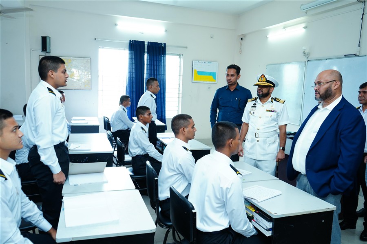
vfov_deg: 46.4
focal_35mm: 28
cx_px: 184
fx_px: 285
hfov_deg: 65.5
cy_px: 122
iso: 2000
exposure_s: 1/100
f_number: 6.3
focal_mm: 28
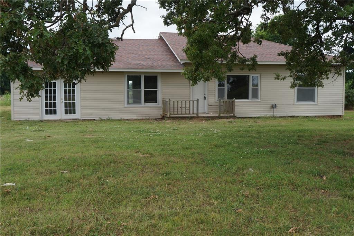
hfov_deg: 53.1
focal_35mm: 36
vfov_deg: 36.8
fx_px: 354
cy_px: 118
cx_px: 177
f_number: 8
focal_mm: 24
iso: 100
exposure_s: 1/100
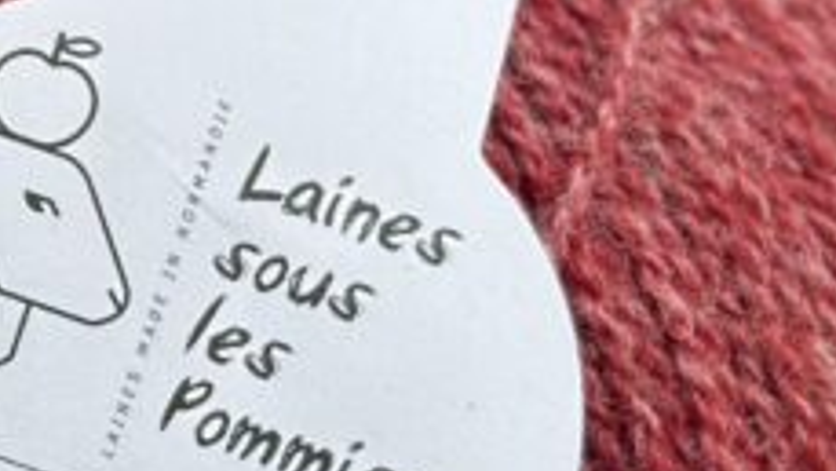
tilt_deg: -6.9
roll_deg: +2.2
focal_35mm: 234
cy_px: -241
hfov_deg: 8.7
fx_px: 5189
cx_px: -829
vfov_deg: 5.2
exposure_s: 1/2809
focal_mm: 6.86
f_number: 1.78
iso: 100
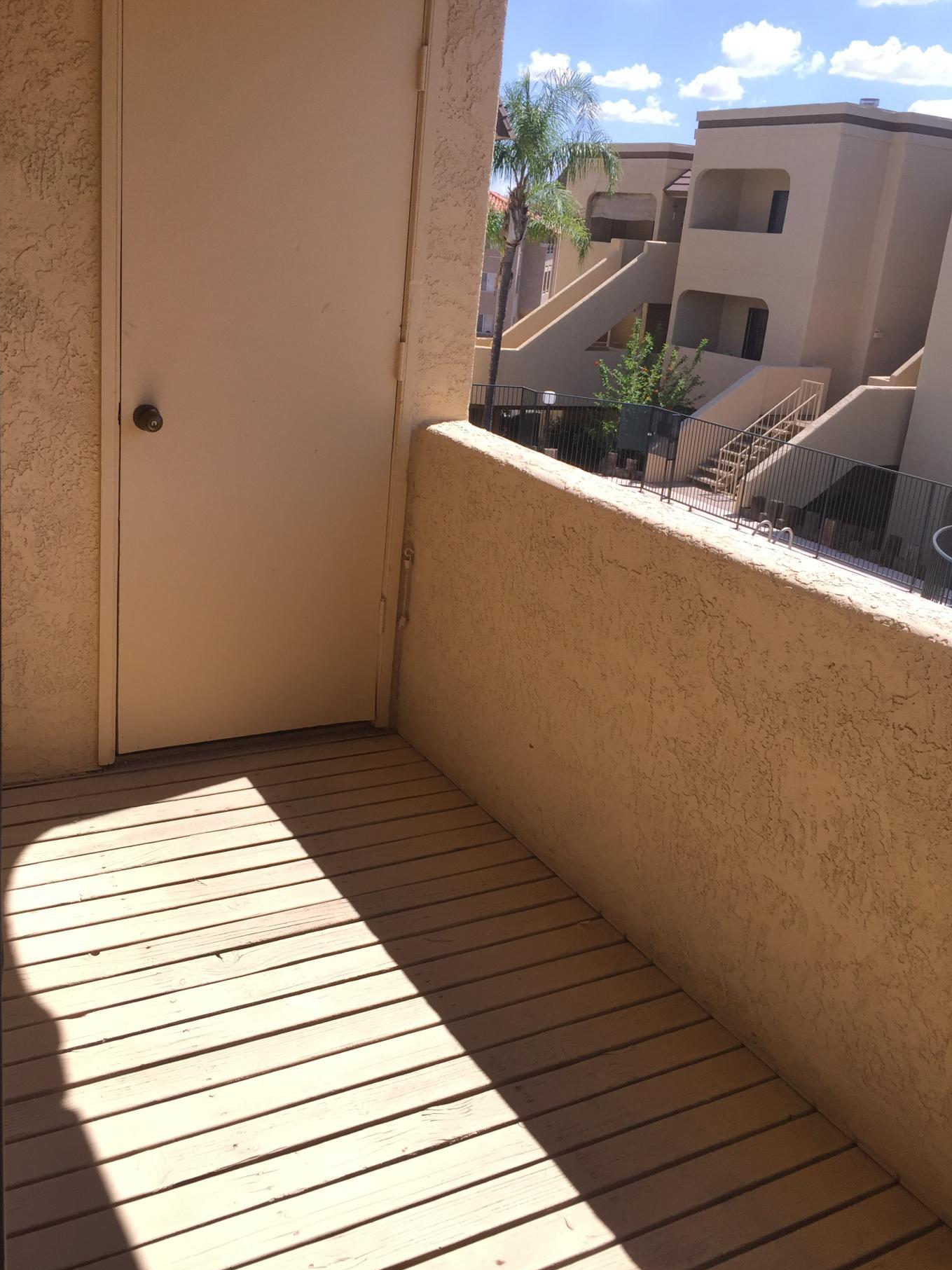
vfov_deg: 56.7
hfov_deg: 44.1
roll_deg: -4.6
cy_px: 577
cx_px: 436
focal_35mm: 32
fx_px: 1174
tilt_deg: -16.0
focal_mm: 4.15
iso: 50
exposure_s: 1/2326
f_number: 2.2
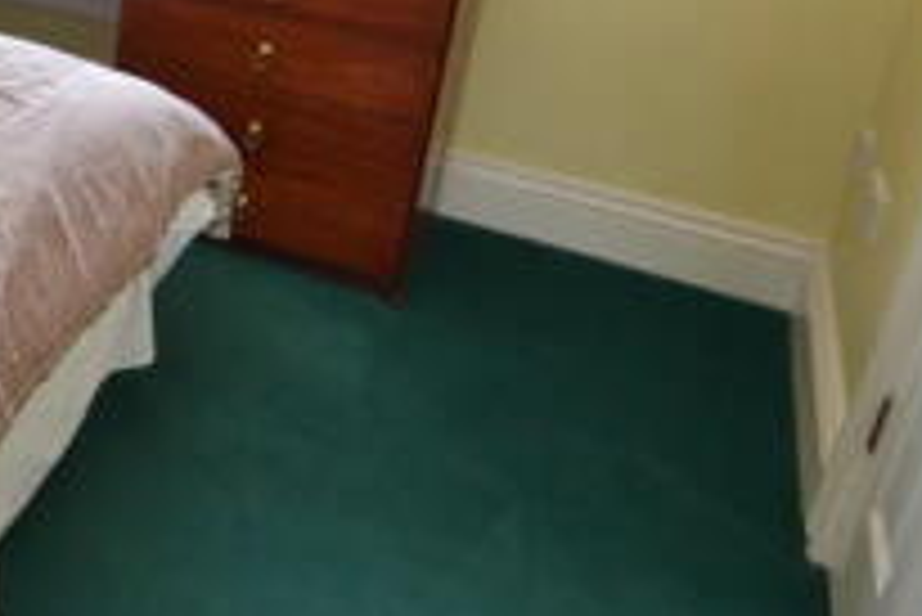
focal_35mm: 48
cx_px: -349
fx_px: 1230
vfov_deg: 25.8
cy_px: -74
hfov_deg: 30.1
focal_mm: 10
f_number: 3.5
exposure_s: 1/60
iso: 400
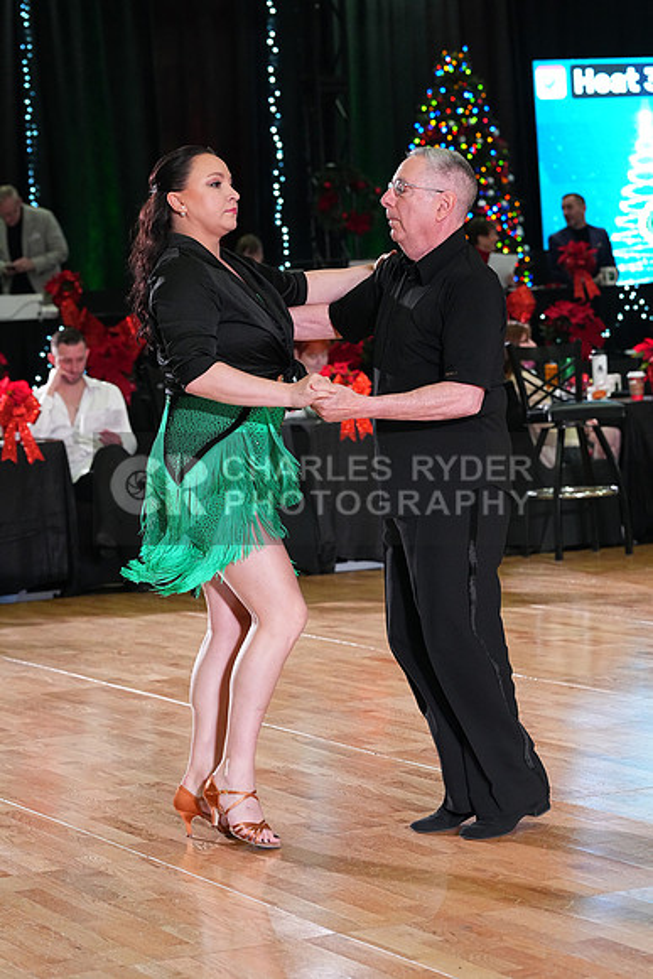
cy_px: 490
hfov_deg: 12.9
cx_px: 326
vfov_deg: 19.3
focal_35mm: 106
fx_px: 2882
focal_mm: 106
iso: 6400
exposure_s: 1/320
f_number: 5.6
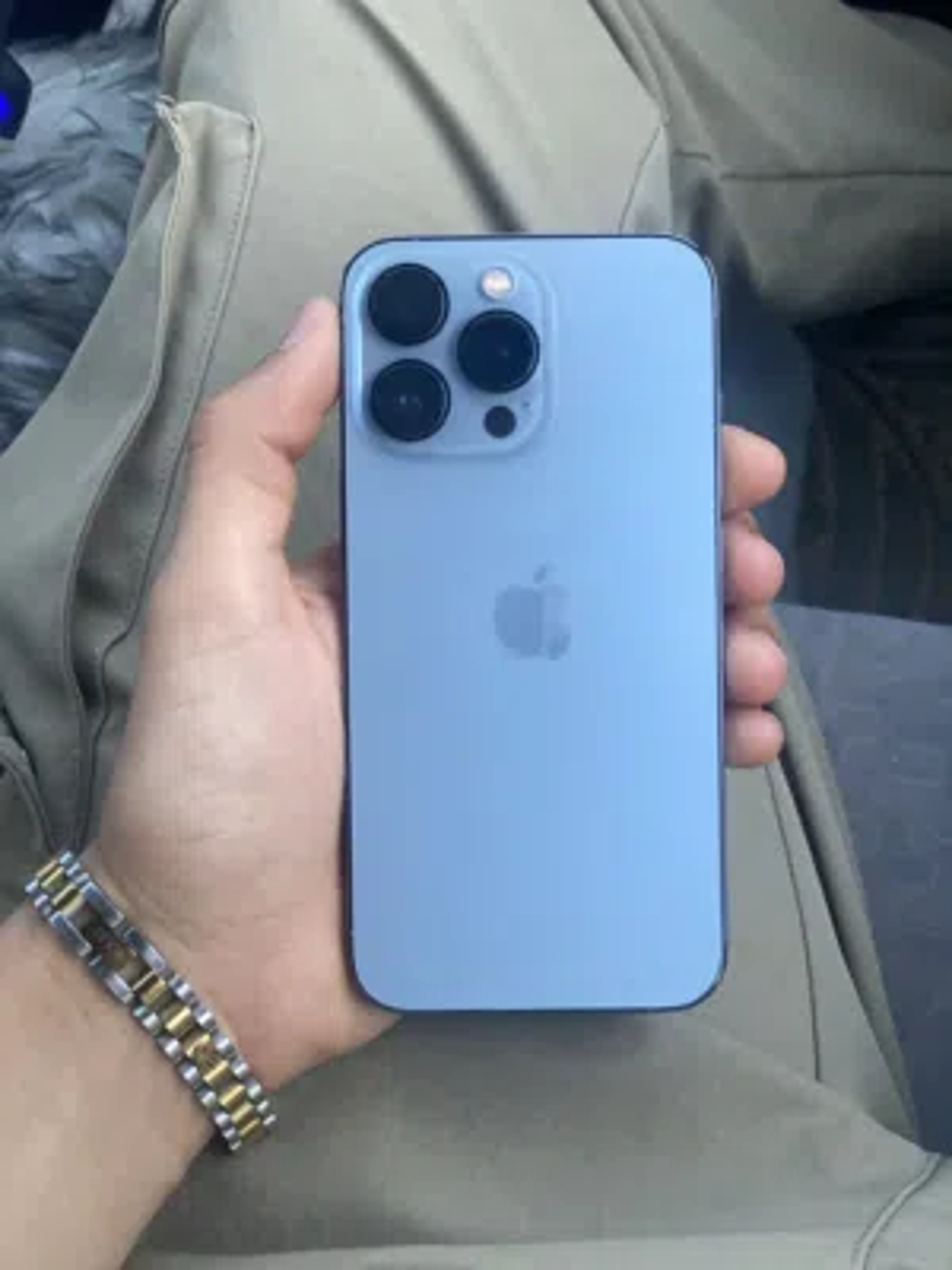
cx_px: 476
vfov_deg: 36.8
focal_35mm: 52
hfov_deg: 28.0
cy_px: 635
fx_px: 1907
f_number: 2
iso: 100
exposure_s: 1/122
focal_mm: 6
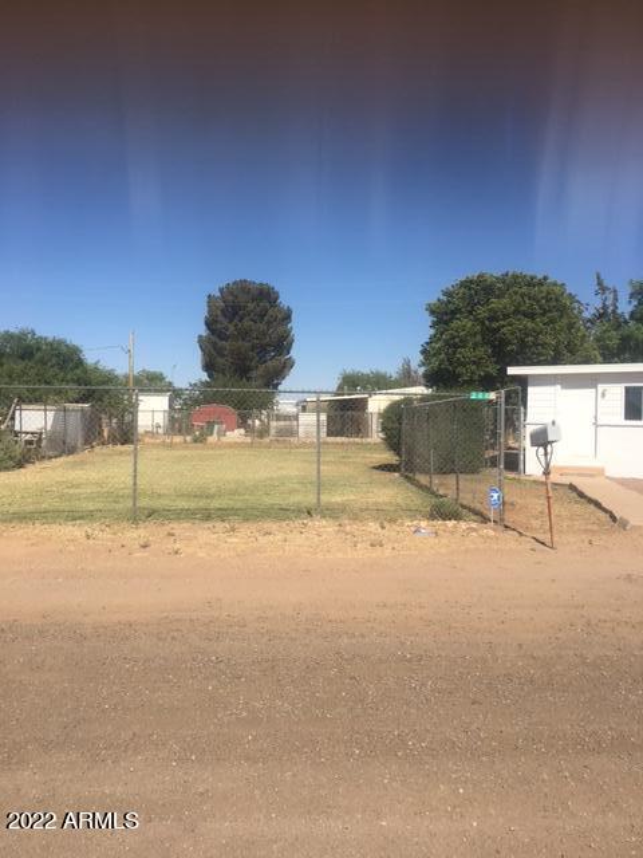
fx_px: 718
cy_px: 429
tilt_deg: +0.2
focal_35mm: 29
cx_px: 322
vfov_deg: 61.7
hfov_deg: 48.2
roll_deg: -0.1
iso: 25
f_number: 2.2
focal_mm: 4.15
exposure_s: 1/2262
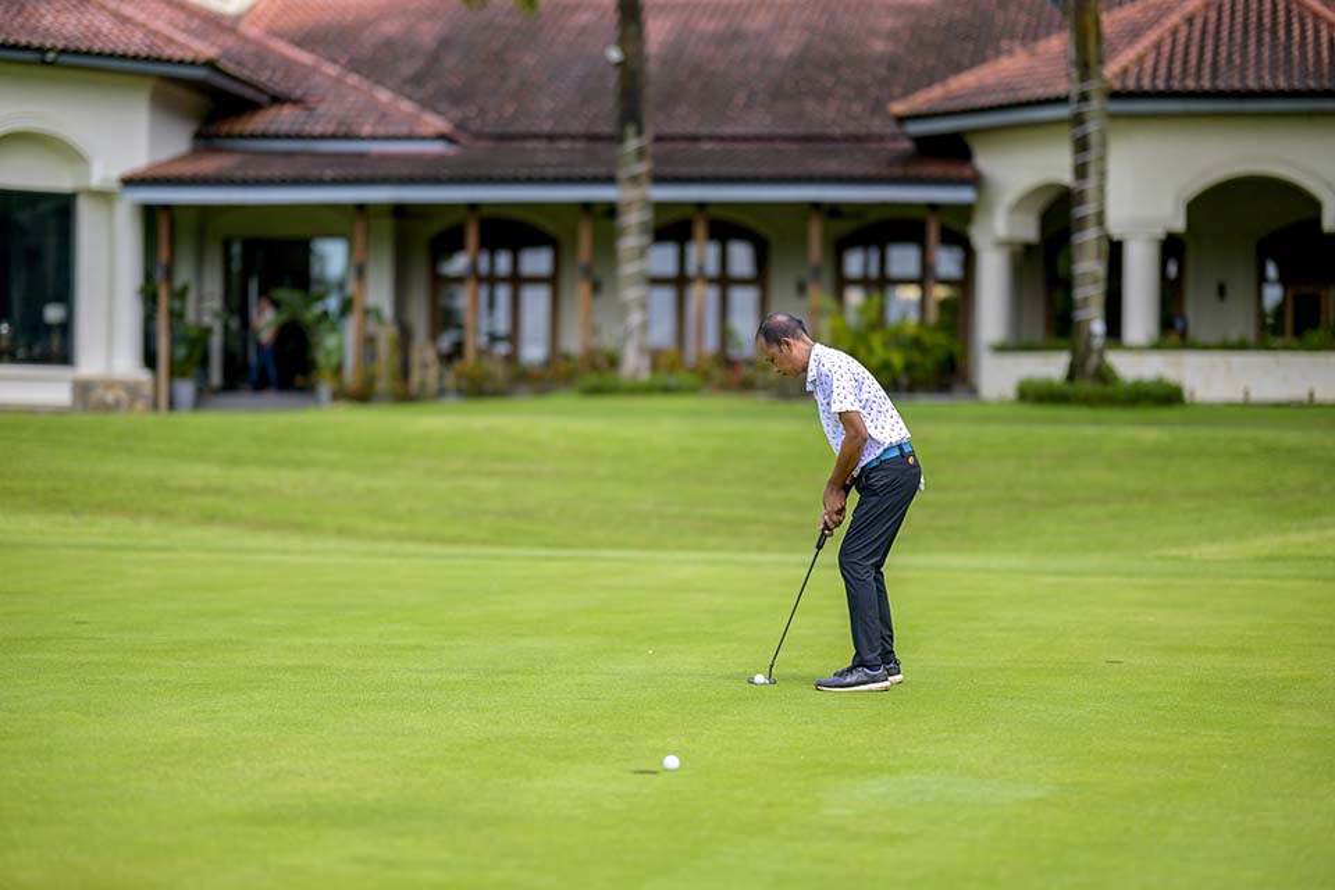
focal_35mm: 85
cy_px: 445
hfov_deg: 23.9
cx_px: 668
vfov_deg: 16.1
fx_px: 3152
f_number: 1.2
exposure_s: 1/26000
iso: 280
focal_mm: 85
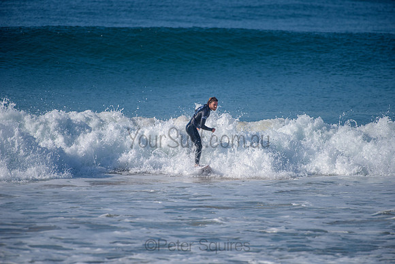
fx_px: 5487
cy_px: 132
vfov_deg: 2.8
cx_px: 198
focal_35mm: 500
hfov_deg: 4.1
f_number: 5.6
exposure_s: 1/2000
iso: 200
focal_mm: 500
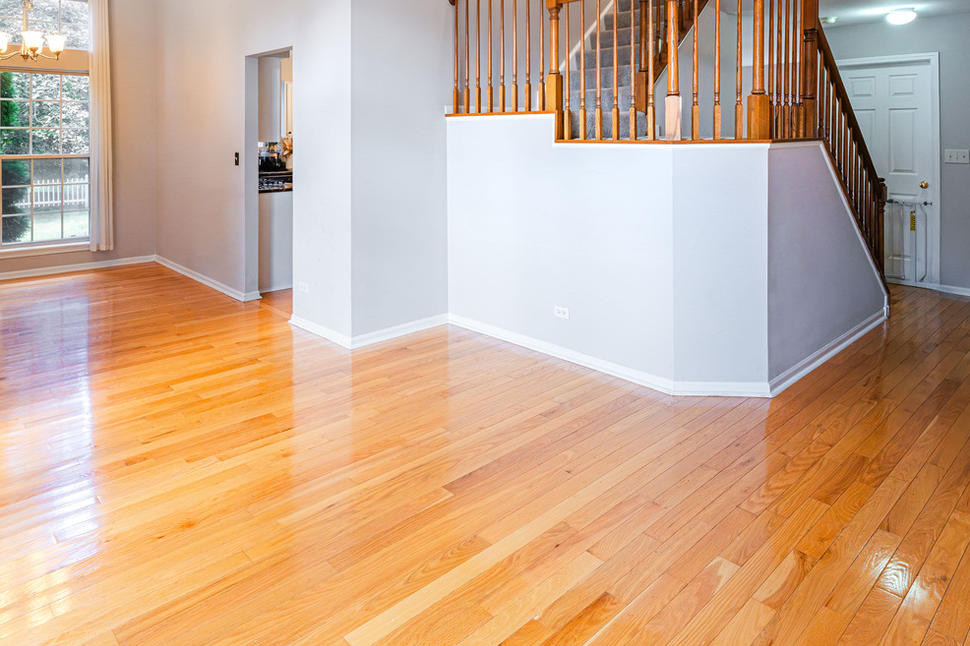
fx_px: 620
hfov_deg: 75.7
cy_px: 124
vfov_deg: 51.4
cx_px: 421
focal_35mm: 23
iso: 500
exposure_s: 1/250
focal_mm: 14
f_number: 11
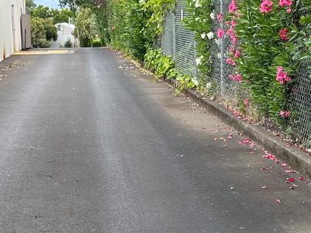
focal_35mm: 91
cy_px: 121
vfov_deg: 16.2
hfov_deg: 21.4
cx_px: 84
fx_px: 817
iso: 50
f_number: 1.5
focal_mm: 5.7
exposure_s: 1/458
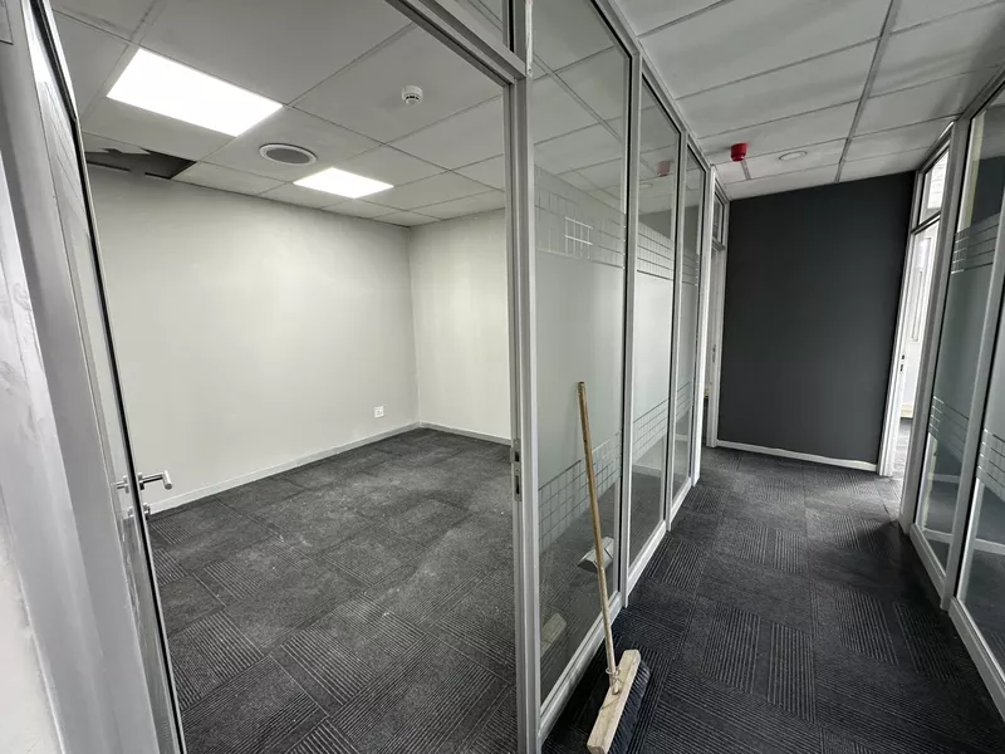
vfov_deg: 85.7
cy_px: 377
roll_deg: +2.0
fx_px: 406
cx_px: 502
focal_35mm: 14
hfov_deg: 102.1
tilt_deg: -8.3
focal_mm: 2.22
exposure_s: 1/100
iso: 160
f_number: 2.2
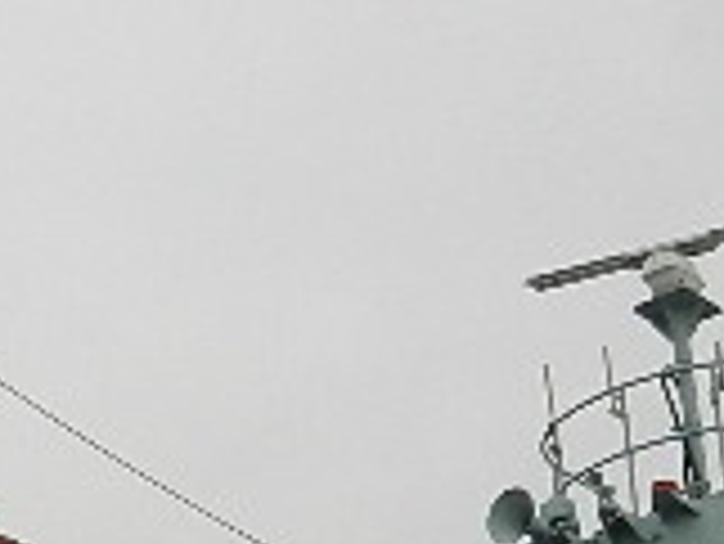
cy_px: 958
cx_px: 117
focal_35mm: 184
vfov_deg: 7.8
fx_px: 3851
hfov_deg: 10.7
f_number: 3.6
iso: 160
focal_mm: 5.1
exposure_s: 1/320
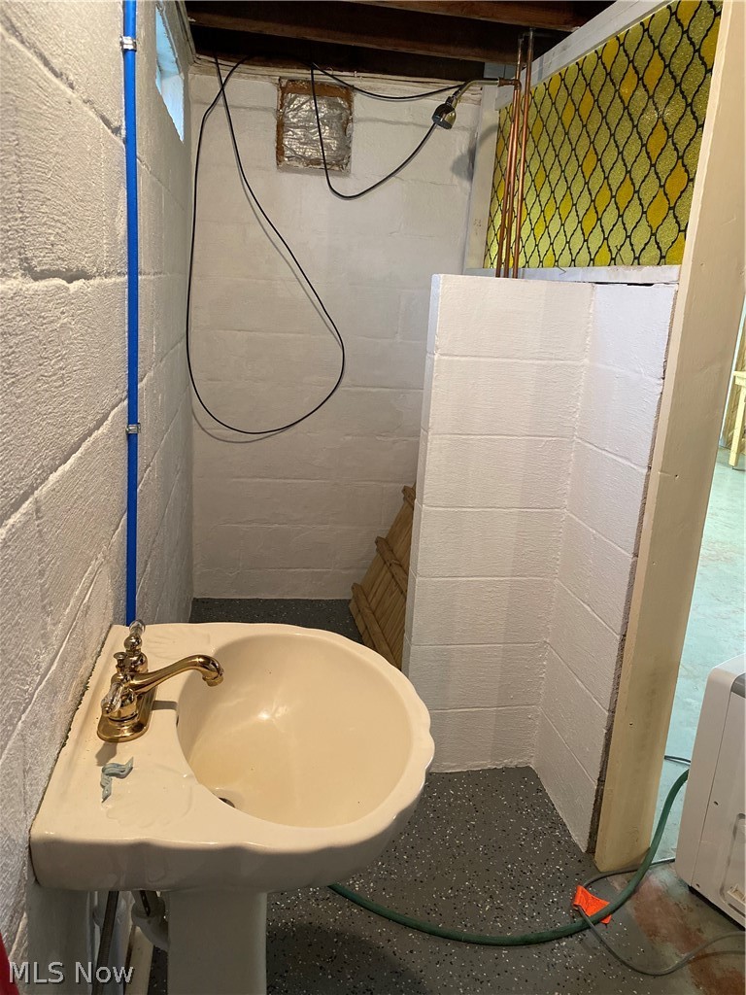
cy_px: 498
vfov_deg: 67.3
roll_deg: -4.3
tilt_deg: -15.5
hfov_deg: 53.1
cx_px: 373
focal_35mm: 26
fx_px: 747
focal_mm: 4.25
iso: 400
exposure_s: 1/60
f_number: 1.8
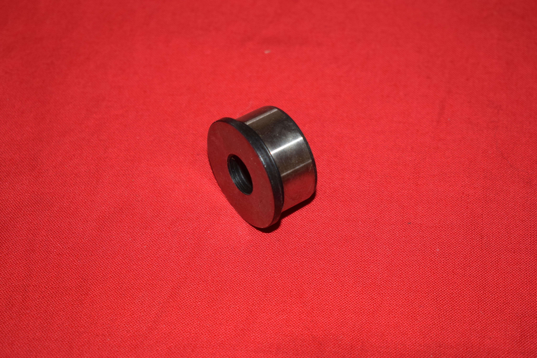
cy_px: 179
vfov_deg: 18.2
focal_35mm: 75
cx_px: 268
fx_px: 1119
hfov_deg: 27.0
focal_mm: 50
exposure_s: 1/60
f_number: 5.6
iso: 800
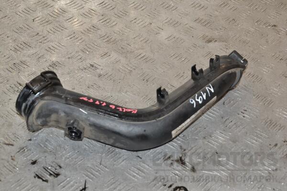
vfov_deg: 18.9
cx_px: 144
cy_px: 96
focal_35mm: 72
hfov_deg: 28.1
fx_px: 574
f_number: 9
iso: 800
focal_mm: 48
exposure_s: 1/200
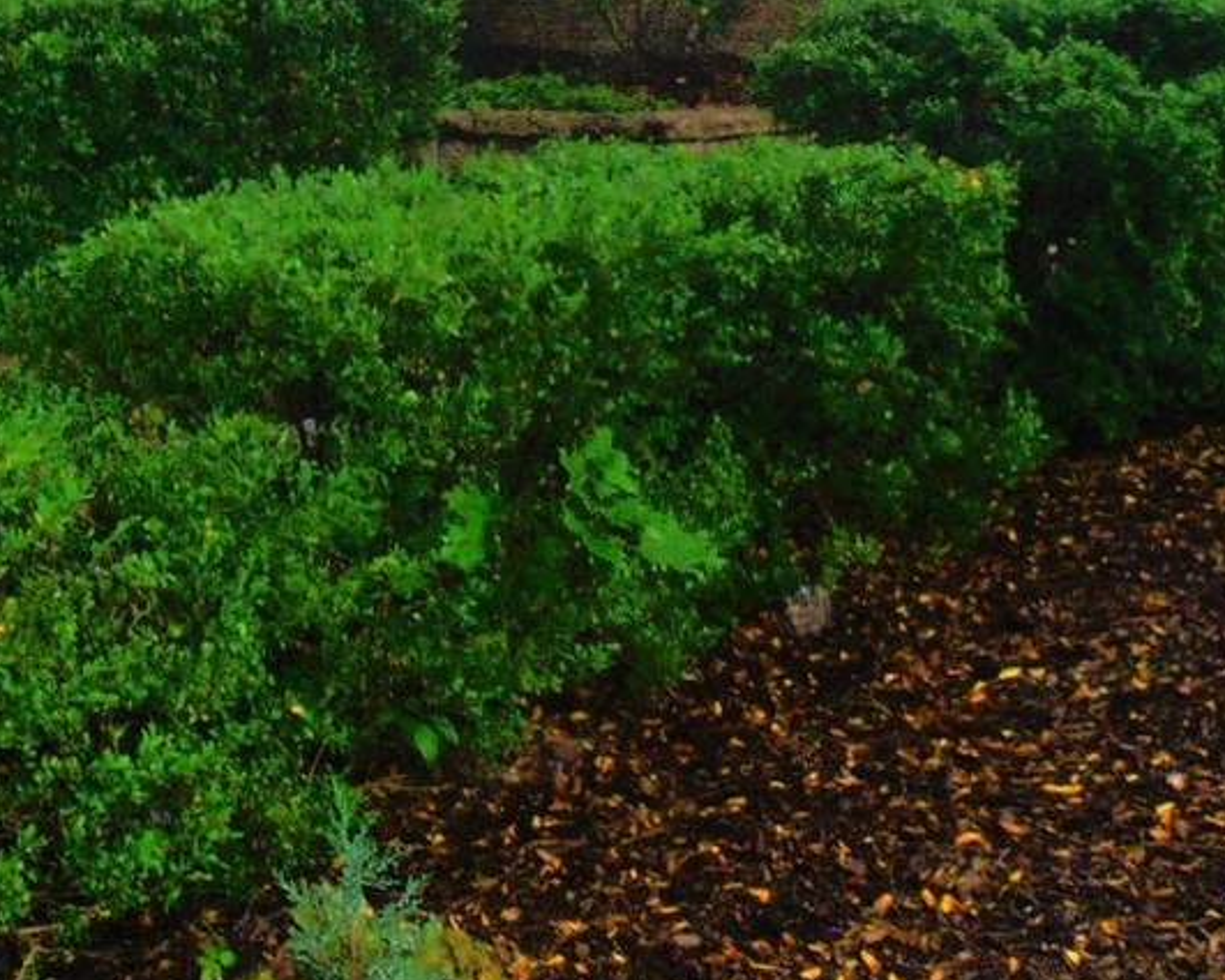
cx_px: 833
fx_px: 3155
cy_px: 108
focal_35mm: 87
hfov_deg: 21.9
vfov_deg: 17.4
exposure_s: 1/40
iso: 200
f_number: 3.9
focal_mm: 6.61
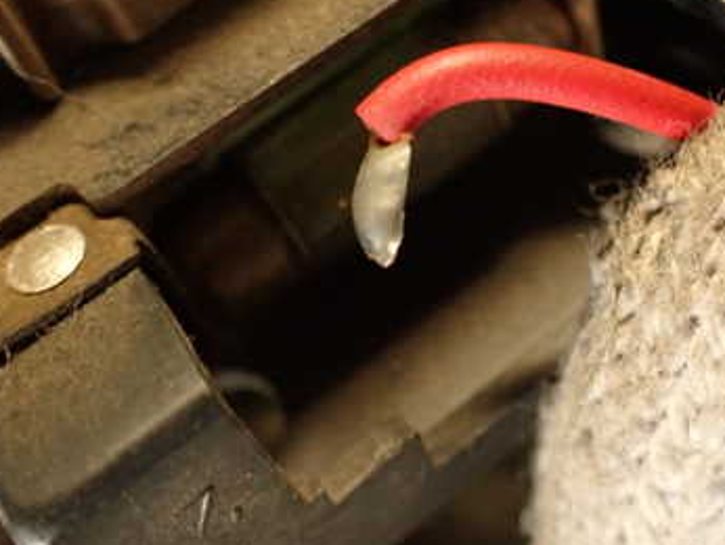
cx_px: 413
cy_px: 155
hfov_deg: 36.7
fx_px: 1090
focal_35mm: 52
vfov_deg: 27.8
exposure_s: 1/30
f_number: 2.3
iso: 500
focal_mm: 5.4
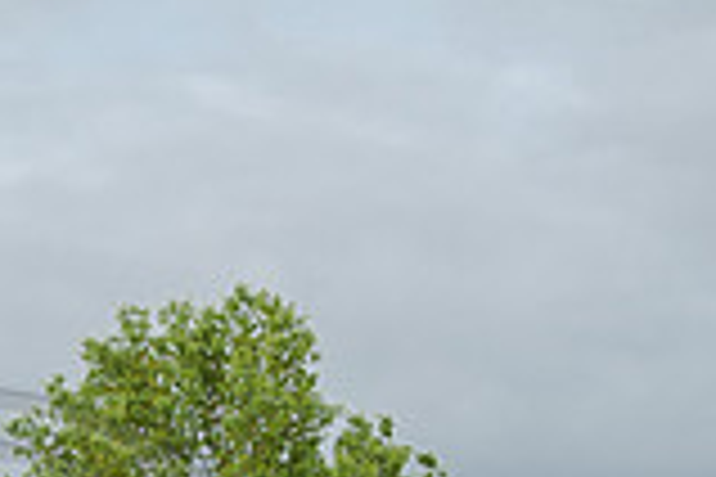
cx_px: -68
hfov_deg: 6.8
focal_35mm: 301
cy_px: 844
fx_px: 5986
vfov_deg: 4.5
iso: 160
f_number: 8
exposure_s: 1/250
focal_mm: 55
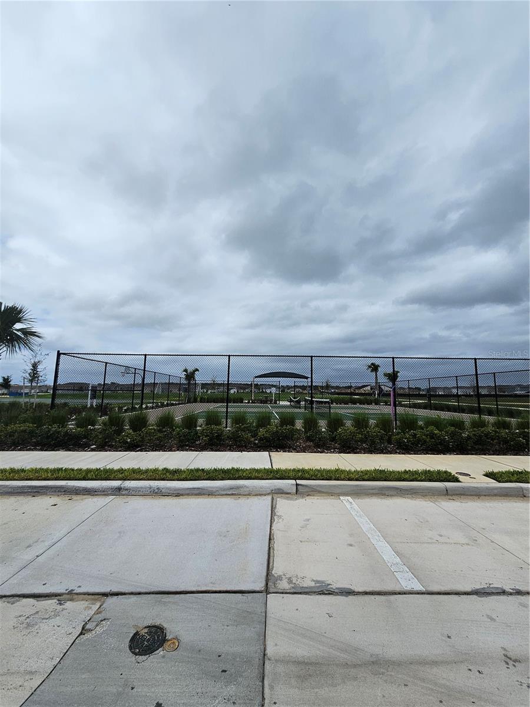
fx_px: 265
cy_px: 354
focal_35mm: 13
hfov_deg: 89.9
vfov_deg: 106.2
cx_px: 265
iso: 50
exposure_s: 1/6294
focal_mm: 2.2
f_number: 2.2
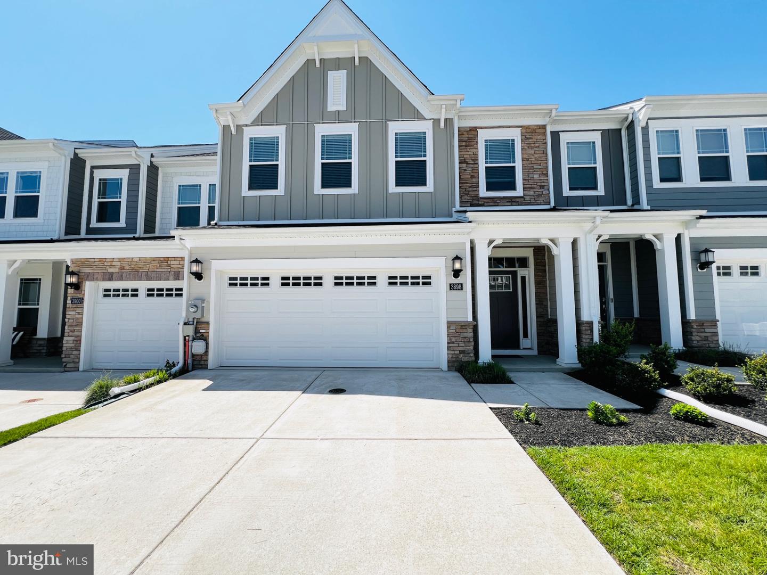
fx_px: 288
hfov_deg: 106.2
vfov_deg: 89.9
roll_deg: +0.5
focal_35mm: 13
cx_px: 384
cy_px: 288
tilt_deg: +2.5
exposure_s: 1/1220
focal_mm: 1.57
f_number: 1.8
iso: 32
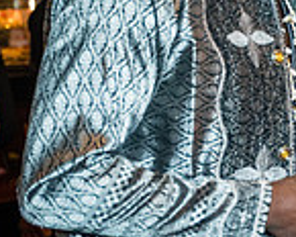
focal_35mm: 179
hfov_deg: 10.3
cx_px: 486
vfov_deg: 8.6
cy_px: 128
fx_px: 1568
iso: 3200
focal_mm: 47.6
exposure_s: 1/125
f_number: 2.8
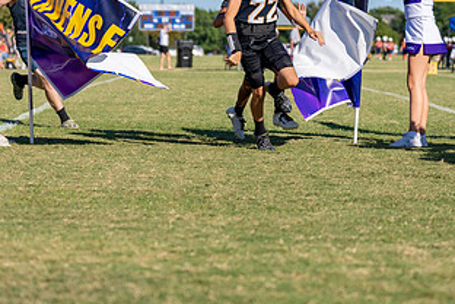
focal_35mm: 133
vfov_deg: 10.3
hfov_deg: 15.4
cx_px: 215
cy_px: 34
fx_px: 1681
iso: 160
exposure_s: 1/3200
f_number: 2.8
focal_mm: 70
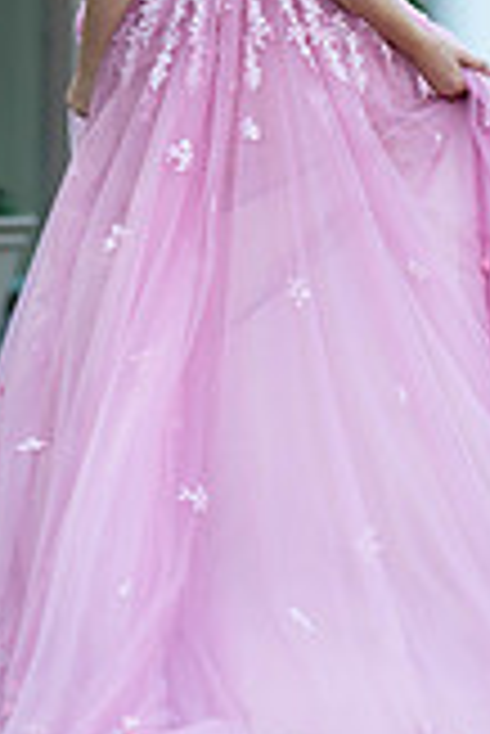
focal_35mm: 234
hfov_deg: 5.9
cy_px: -36
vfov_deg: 8.7
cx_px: 137
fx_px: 4767
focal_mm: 85
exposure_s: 1/640
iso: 250
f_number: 2
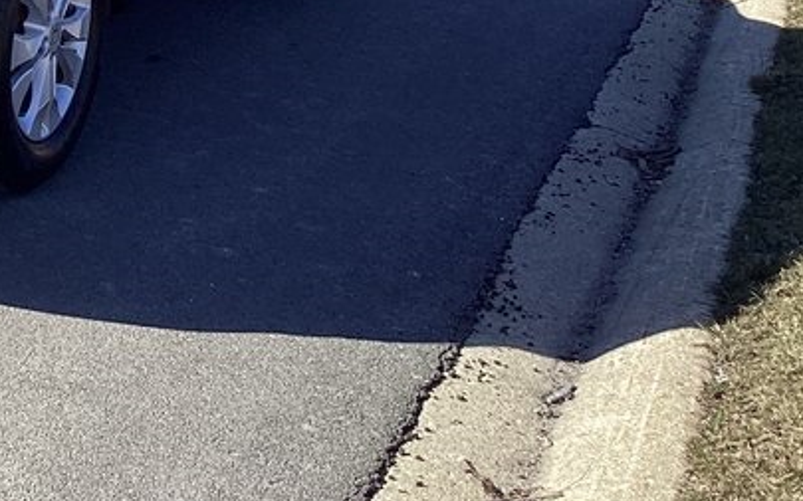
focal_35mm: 83
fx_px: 1816
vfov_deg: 14.9
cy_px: -178
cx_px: -172
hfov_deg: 22.8
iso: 25
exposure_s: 1/867
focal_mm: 3.3
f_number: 2.4
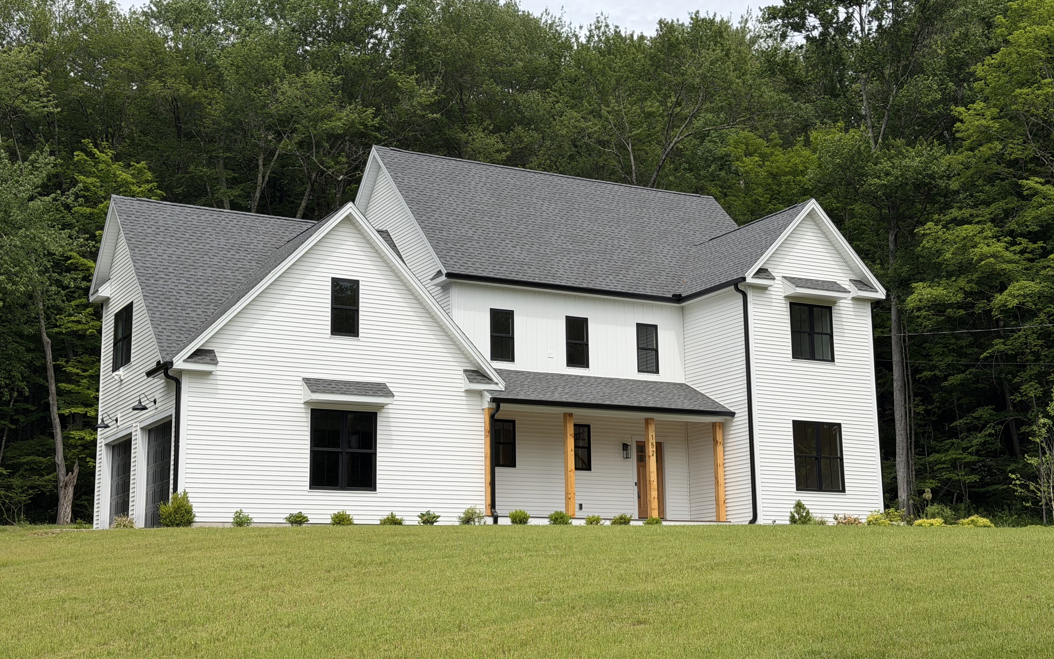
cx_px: 526
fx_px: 1465
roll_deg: +1.5
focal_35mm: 51
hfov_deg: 39.6
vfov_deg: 25.3
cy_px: 336
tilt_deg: +10.6
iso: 64
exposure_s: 1/5587
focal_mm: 6.76
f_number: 1.78
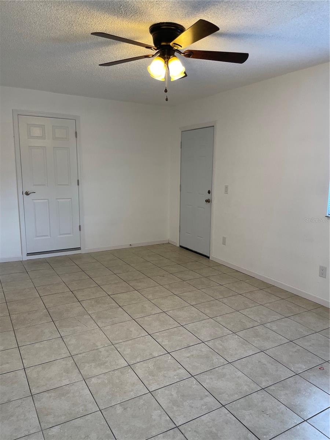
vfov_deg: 67.3
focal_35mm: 26
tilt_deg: -7.6
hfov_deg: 53.1
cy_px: 220
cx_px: 165
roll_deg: +1.4
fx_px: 330
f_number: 1.6
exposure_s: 1/120
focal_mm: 4.2
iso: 100
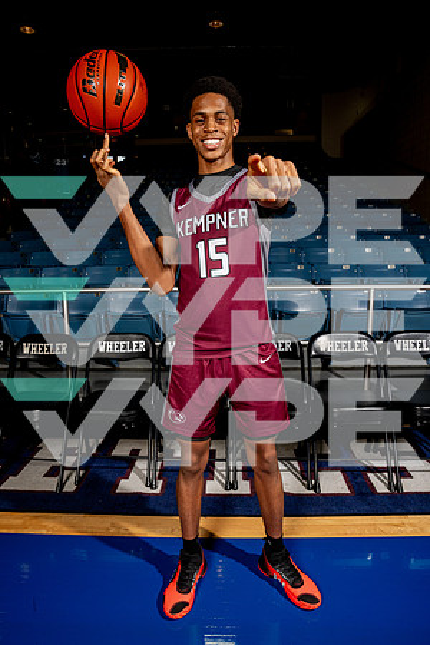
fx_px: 430
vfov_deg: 73.7
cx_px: 215
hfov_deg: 53.1
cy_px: 322
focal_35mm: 24
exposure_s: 1/125
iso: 250
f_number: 7.1
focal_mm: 24
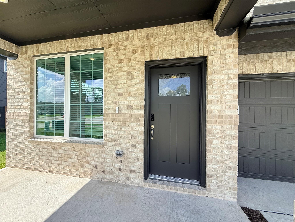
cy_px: 111
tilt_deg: +0.3
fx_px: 119
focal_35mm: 14
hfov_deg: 102.1
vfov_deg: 85.7
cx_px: 148
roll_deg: -0.5
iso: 50
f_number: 2.2
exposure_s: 1/579
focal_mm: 2.22
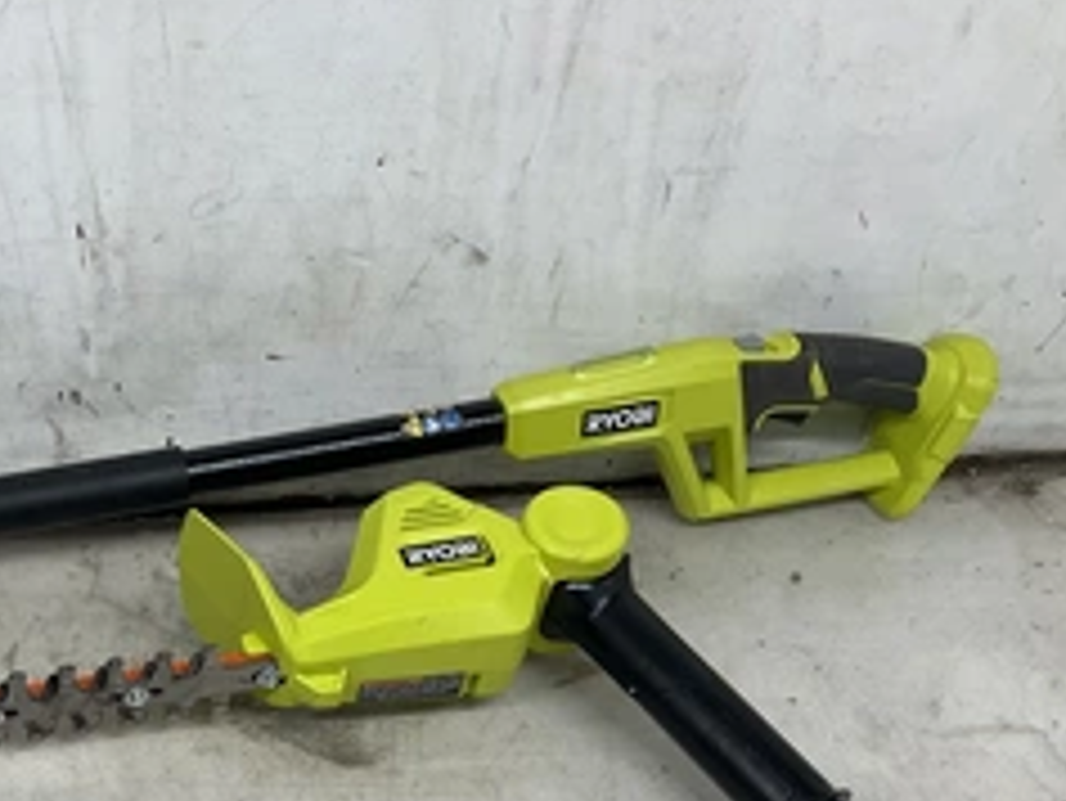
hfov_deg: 37.1
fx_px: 1510
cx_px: 171
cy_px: 662
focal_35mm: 49
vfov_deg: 28.9
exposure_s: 1/120
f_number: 1.8
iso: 32
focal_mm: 3
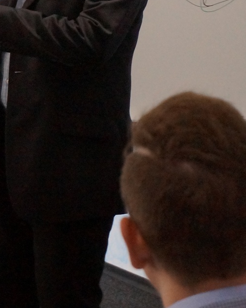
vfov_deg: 8.6
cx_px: 69
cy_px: -3
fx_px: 2029
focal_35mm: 223
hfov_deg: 6.9
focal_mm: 50
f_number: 5.6
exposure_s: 1/160
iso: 2500
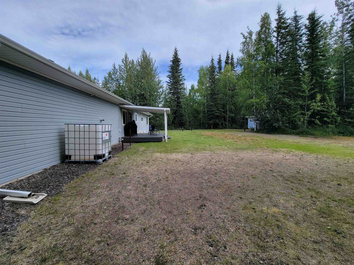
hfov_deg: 106.2
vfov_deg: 89.9
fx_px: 133
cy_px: 132
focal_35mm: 13
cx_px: 177
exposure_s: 1/1087
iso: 50
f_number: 2.2
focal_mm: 2.2
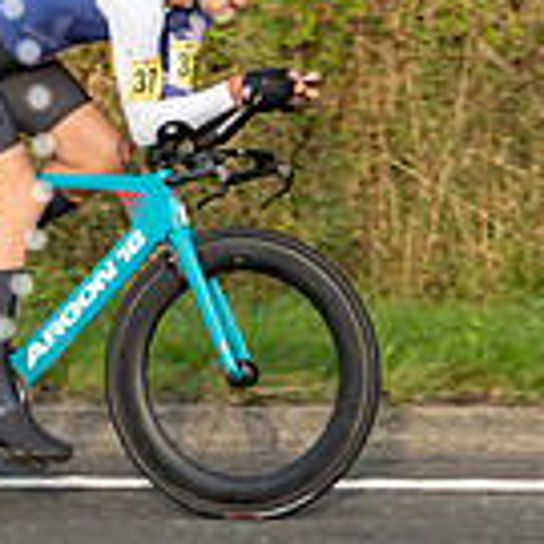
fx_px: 18029
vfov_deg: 1.7
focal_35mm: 1014
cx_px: 155
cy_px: -88
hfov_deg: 1.7
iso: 800
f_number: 4
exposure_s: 1/1000
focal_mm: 180
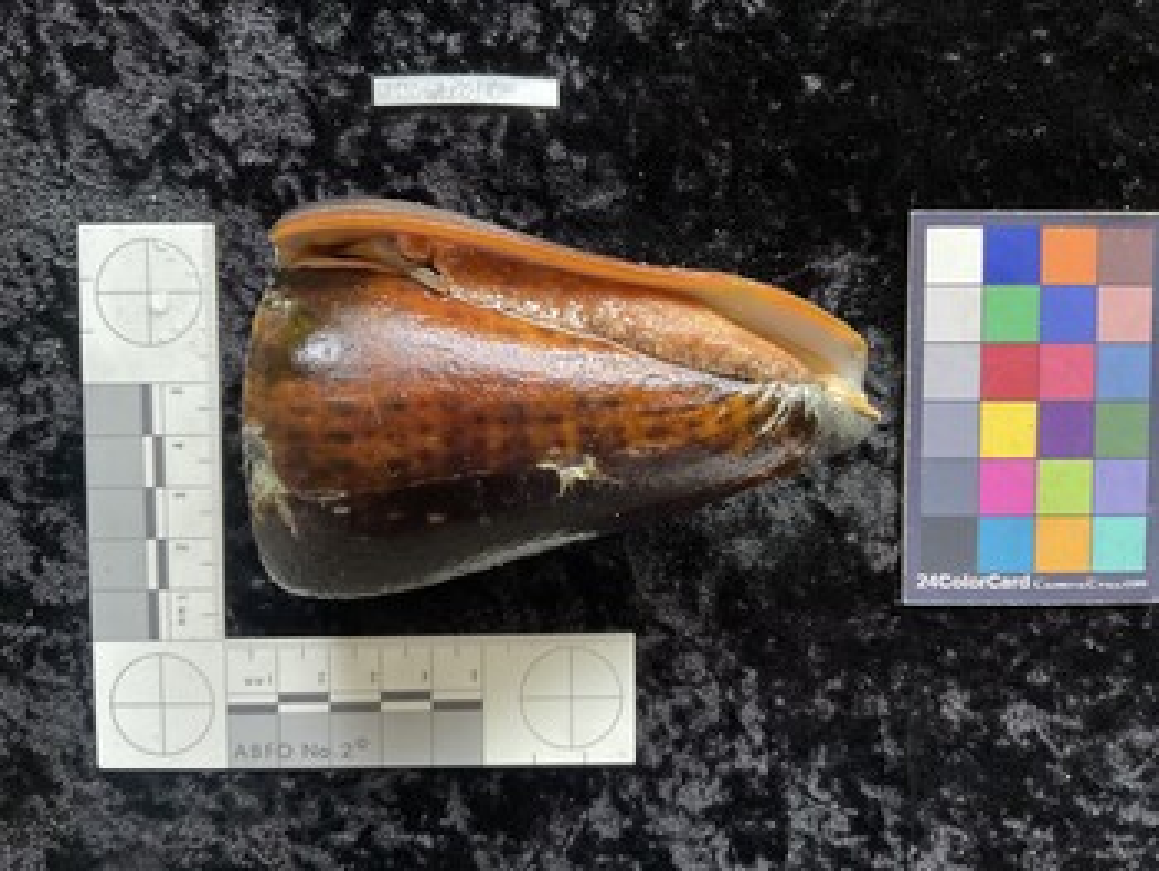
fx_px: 972
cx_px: 580
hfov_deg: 61.6
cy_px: 436
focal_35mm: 29
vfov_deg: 48.3
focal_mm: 3
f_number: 1.8
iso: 250
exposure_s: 1/40
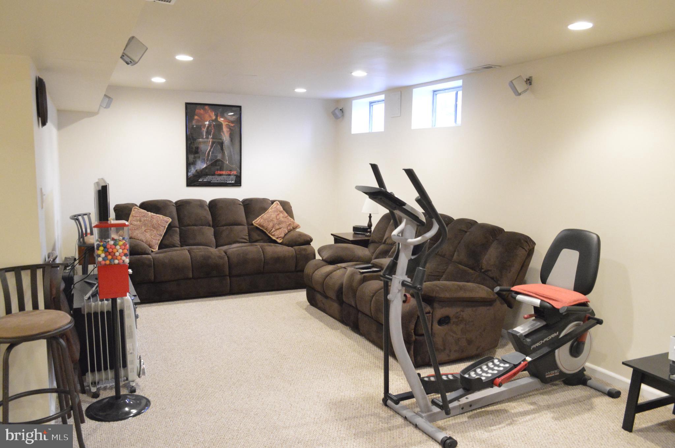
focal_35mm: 27
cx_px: 338
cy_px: 224
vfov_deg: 47.8
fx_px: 506
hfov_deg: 67.4
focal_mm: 18
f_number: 5.6
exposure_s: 1/40
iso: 6400
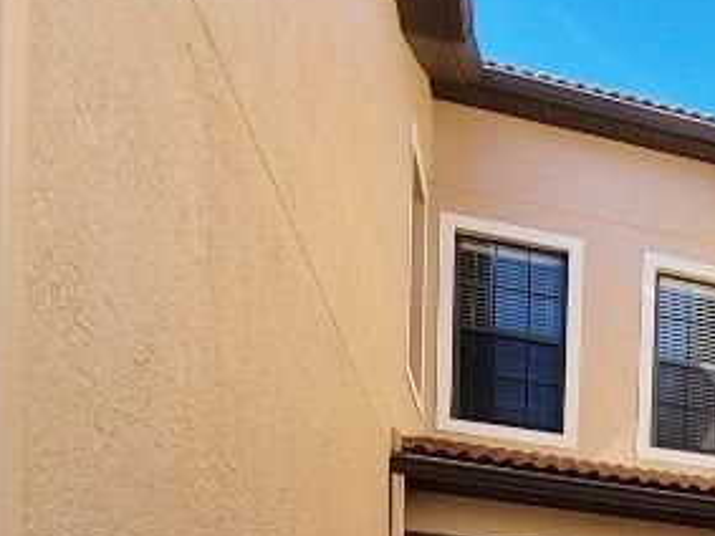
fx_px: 970
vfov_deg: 23.6
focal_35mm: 47
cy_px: 832
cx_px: 902
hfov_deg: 32.0
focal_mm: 2.2
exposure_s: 1/1061
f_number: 2.2
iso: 50
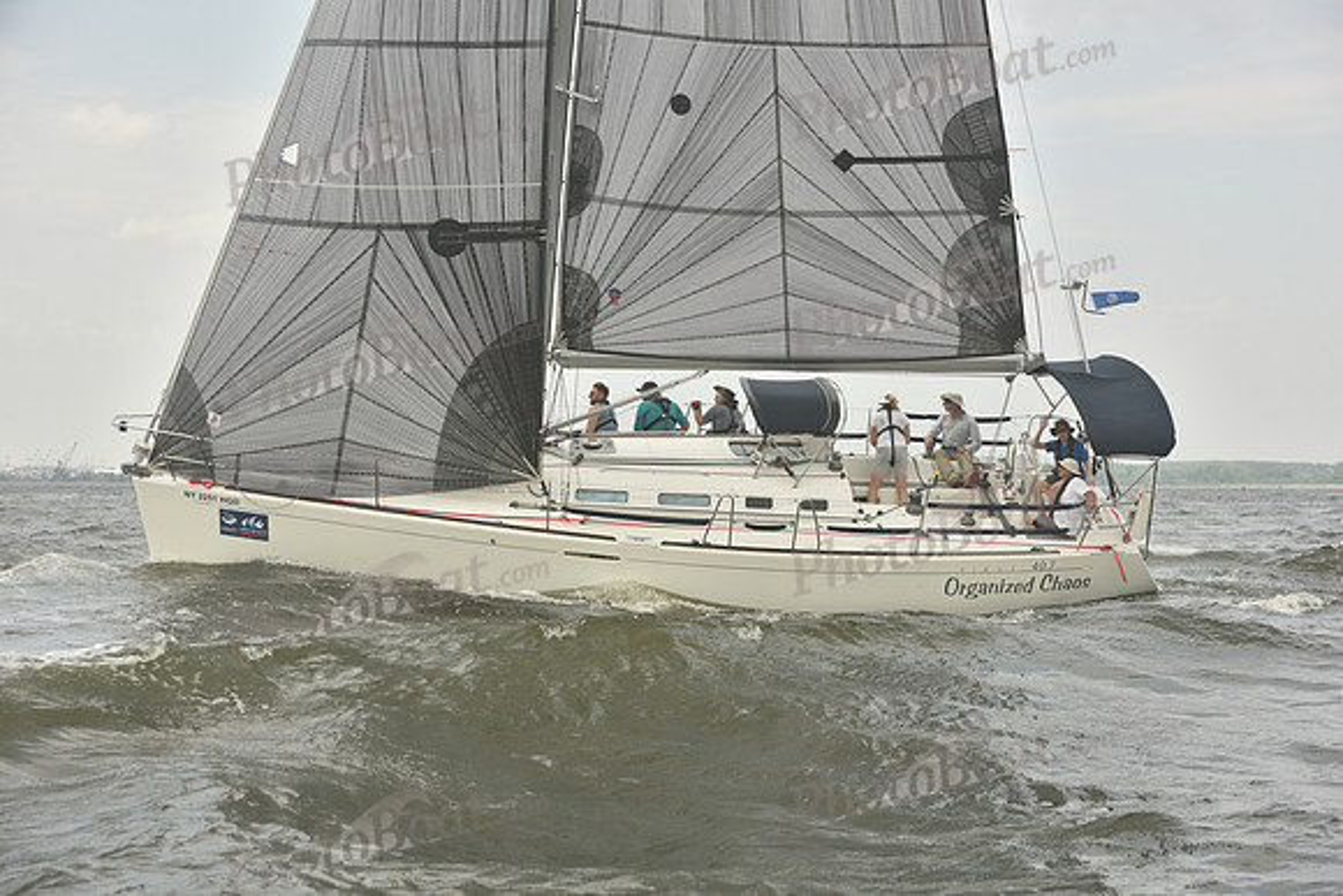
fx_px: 2612
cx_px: 672
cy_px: 448
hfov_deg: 28.8
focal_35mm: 70
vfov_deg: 19.5
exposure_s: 1/800
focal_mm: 70
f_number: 7.1
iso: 250
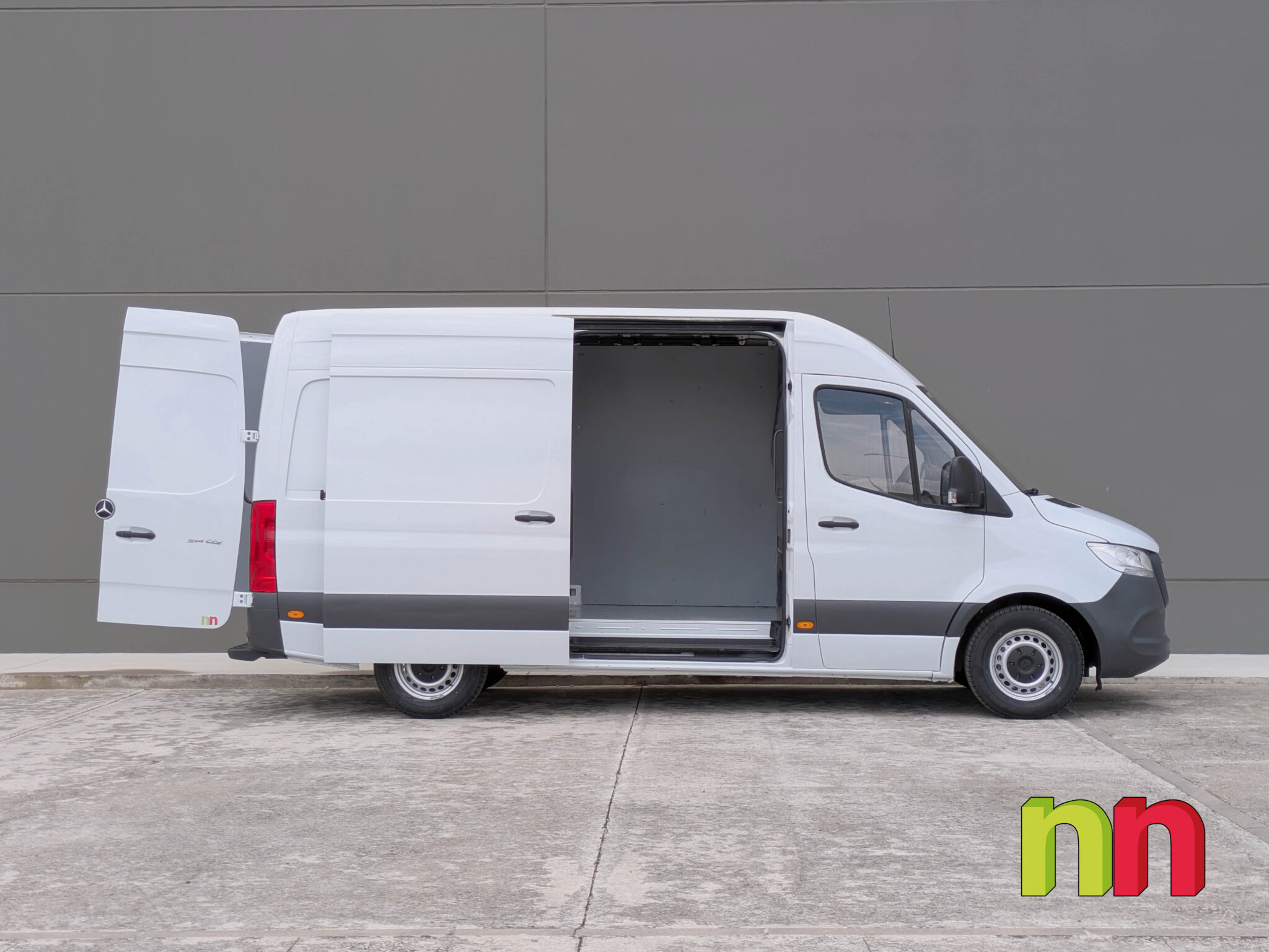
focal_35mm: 24
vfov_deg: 56.8
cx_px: 634
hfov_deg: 71.6
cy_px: 476
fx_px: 880
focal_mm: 6.86
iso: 80
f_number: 1.8
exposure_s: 1/3200
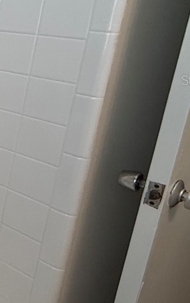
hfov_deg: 14.9
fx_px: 414
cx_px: -270
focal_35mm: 50
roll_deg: -2.1
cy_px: 80
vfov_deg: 39.3
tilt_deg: -12.1
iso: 125
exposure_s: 1/120
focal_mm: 2.22
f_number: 2.2
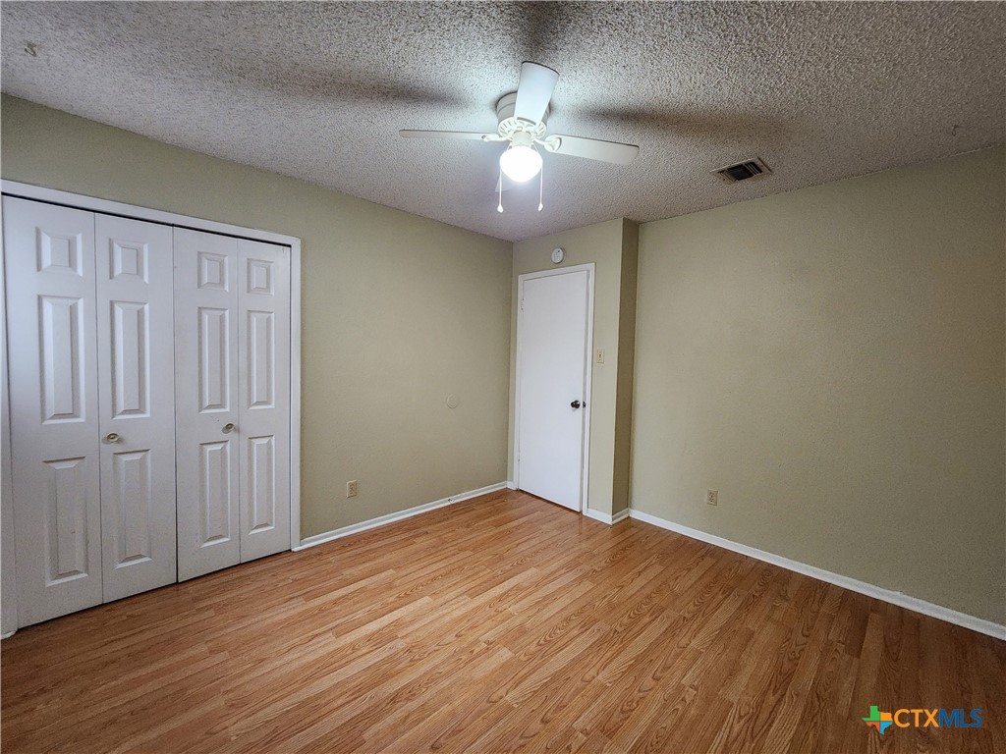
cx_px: 503
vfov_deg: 89.9
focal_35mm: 13
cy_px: 377
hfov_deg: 106.2
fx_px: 378
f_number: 2.2
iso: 500
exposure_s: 1/30
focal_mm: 2.2
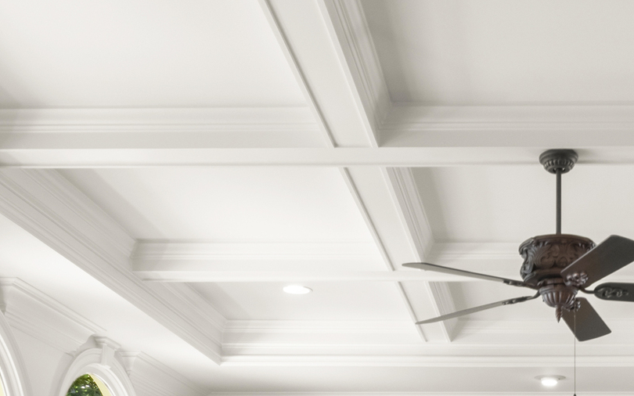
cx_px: 624
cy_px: 611
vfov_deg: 19.3
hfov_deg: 32.5
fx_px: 1002
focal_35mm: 58
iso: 320
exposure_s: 1/2.5
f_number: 8
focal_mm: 15
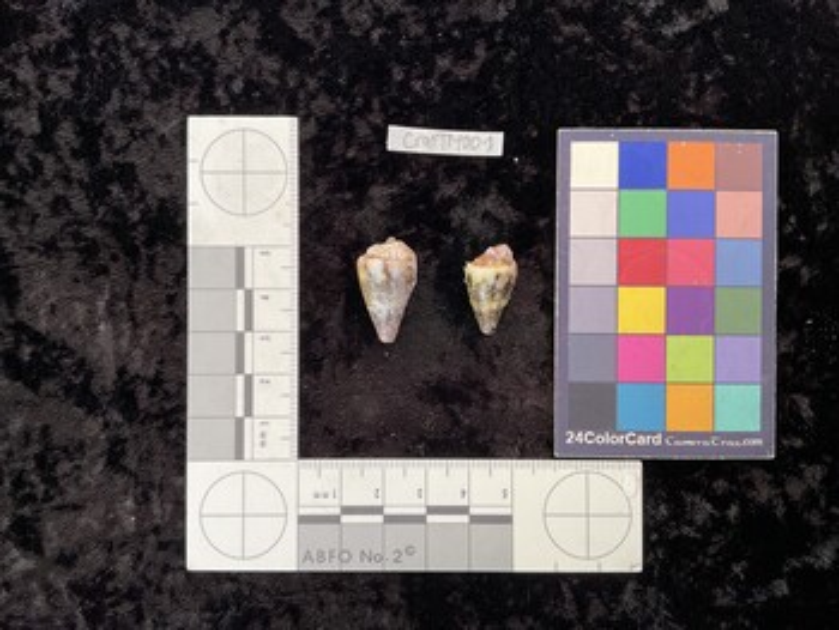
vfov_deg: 48.3
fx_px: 703
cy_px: 315
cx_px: 420
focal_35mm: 29
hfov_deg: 61.6
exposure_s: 1/60
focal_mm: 3
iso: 64
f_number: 1.8
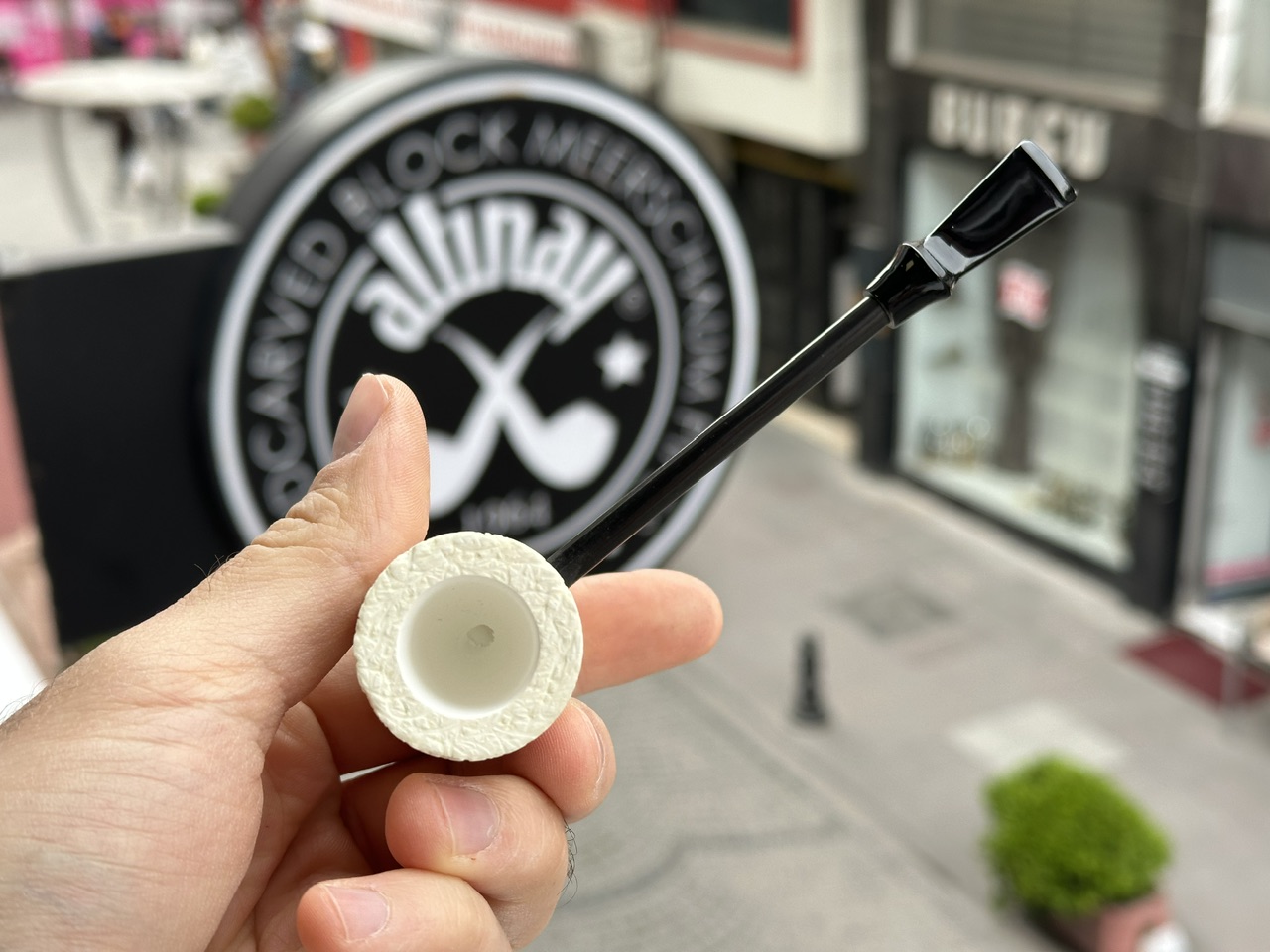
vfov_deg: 30.3
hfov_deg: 39.7
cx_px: 635
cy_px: 476
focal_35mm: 48
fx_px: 1761
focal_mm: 6.86
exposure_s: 1/850
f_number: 1.78
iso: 64
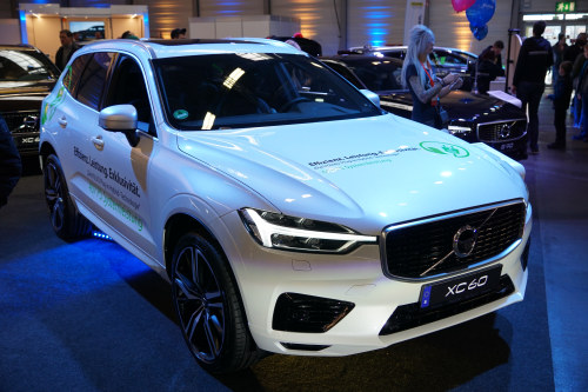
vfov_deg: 34.2
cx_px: 294
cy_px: 196
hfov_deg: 49.6
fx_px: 637
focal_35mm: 39
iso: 400
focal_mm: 26
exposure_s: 1/125
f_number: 2.8
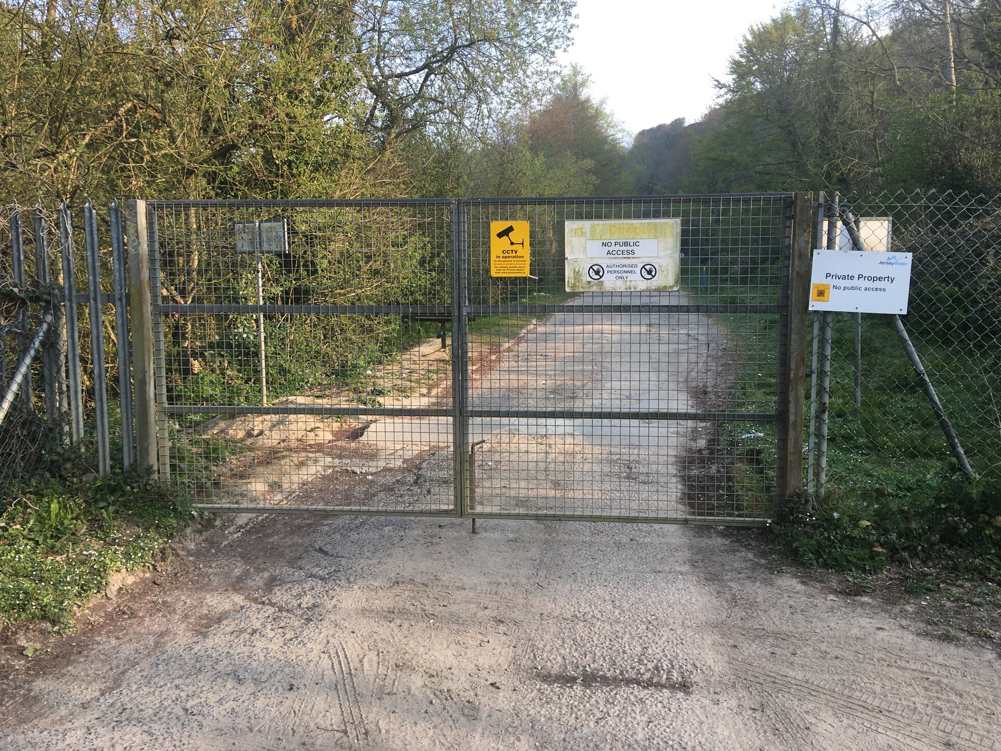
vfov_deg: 46.8
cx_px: 499
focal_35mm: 30
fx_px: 868
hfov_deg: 60.0
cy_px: 365
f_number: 2.2
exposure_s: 1/291
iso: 25
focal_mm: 4.15
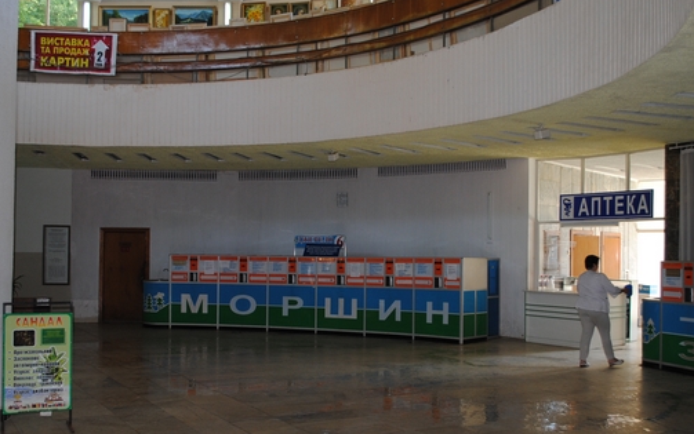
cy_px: 247
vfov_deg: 32.0
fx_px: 757
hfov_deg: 49.3
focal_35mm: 40
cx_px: 349
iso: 200
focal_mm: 22
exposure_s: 1/60
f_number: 4
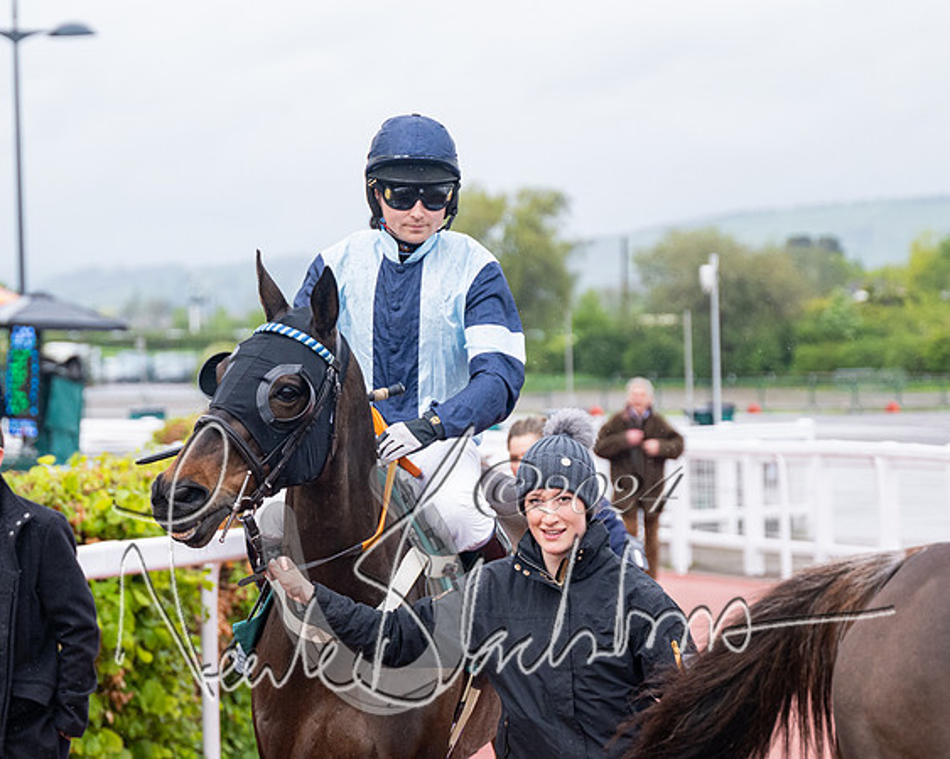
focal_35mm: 166
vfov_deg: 9.3
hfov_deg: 11.6
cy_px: 380
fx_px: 4655
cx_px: 384
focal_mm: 98
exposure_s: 1/1600
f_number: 4
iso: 800
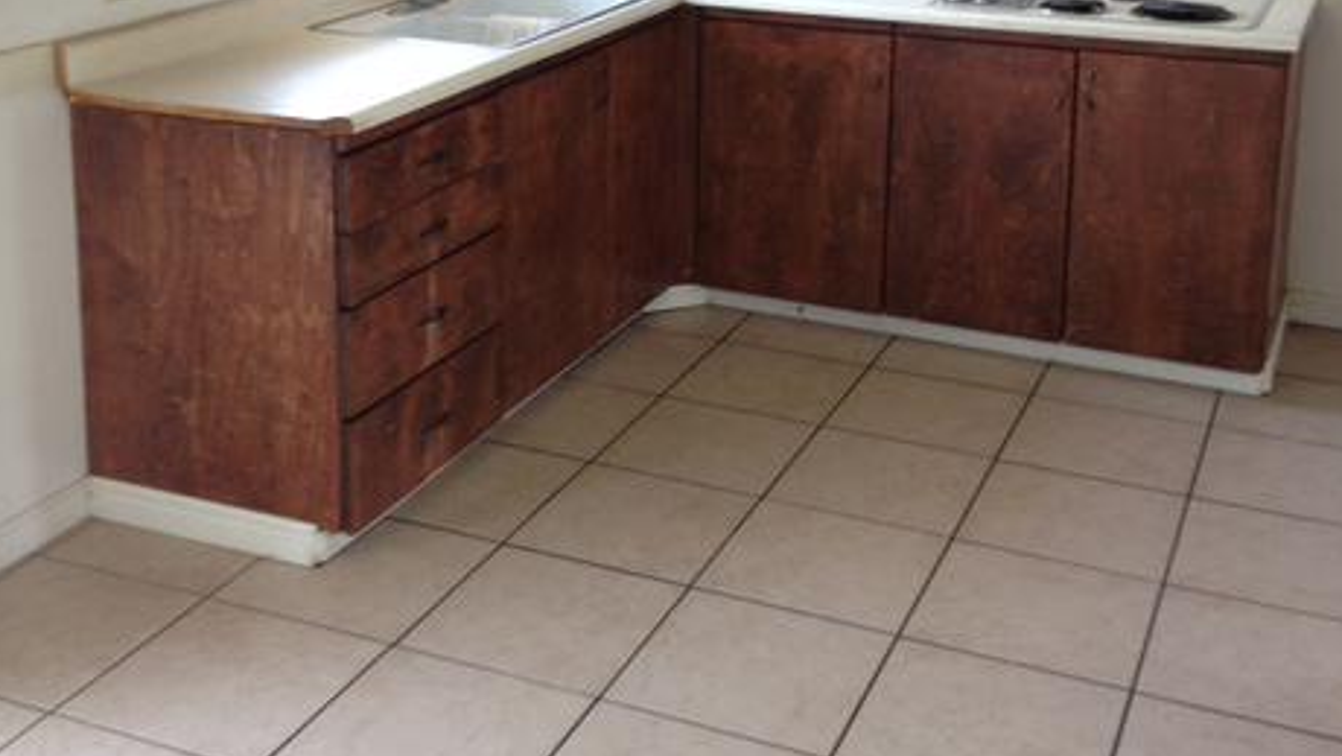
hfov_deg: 41.3
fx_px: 1780
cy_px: 70
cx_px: 630
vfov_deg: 23.3
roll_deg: +0.1
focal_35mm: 50
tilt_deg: -11.3
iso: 50
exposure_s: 1/24
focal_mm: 4.12
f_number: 2.4
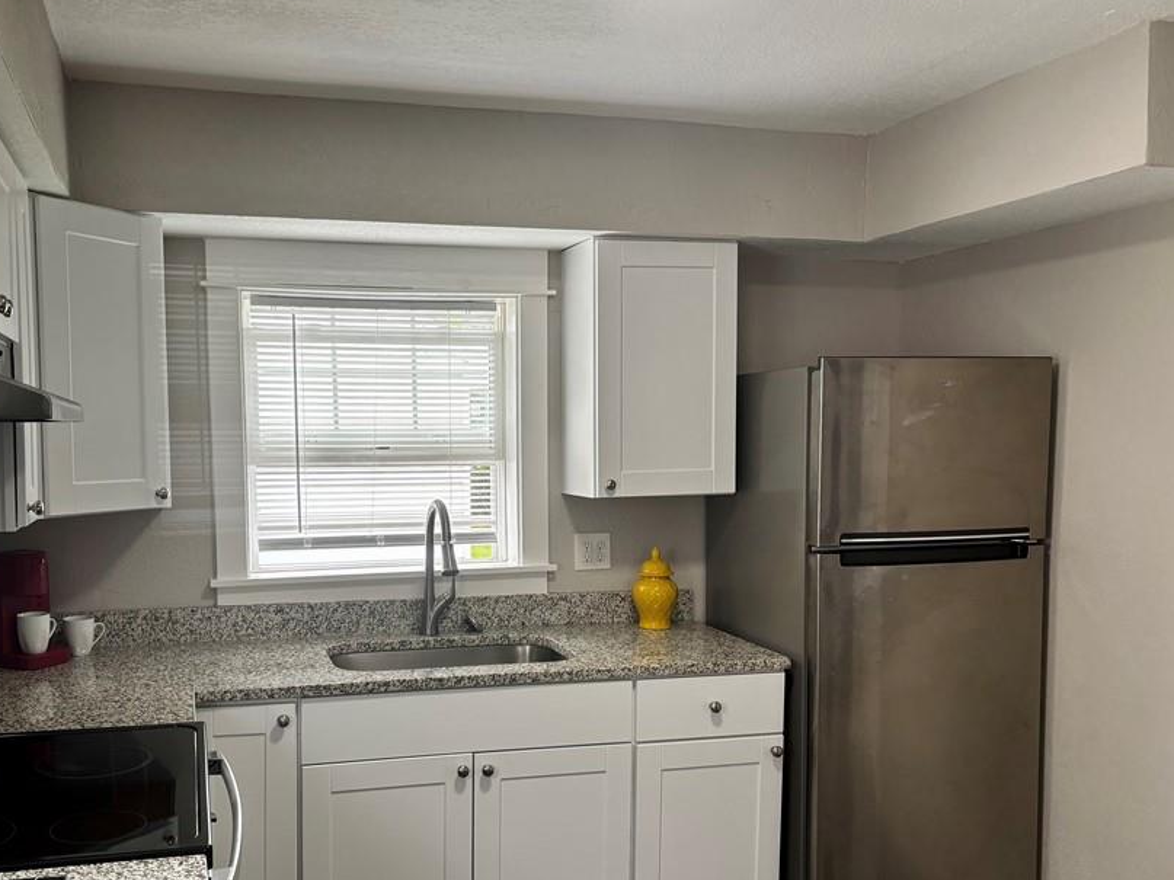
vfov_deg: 42.7
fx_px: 1119
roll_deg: +0.8
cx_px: 468
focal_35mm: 33
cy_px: 535
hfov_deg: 54.9
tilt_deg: -4.1
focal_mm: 5.96
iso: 100
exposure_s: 1/121
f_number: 1.6
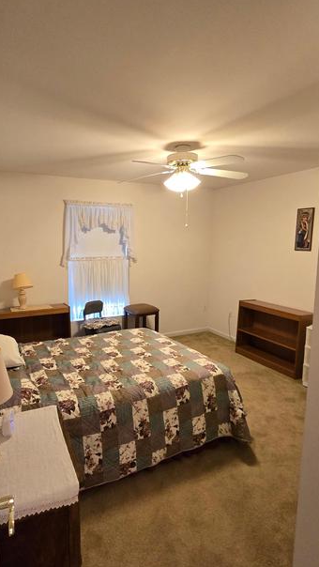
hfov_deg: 60.1
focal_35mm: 18
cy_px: 276
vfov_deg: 92.6
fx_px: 271
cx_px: 115
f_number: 2.2
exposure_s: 1/60
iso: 250
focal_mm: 2.2
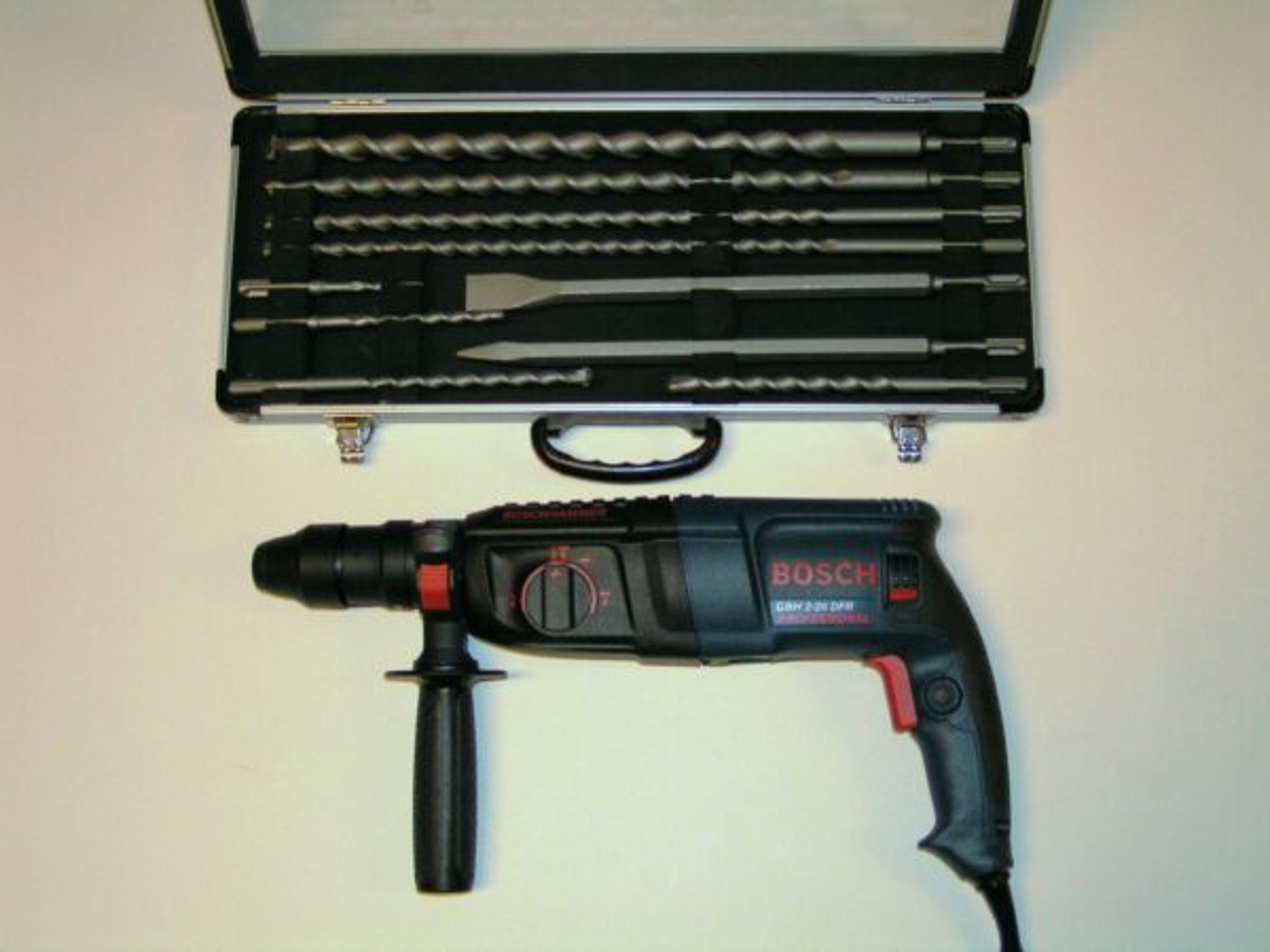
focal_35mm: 52
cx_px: 635
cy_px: 476
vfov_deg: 28.0
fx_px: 1908
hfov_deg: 36.8
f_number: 3.2
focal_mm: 8
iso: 200
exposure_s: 1/60
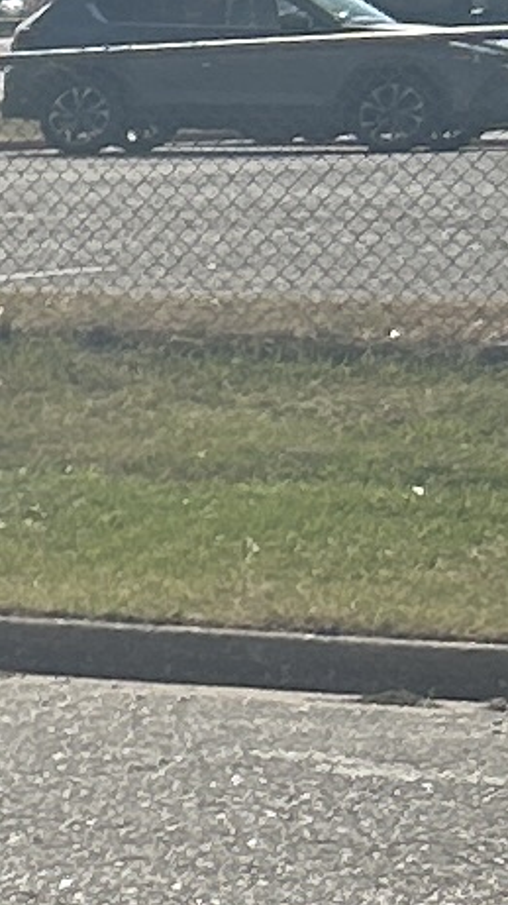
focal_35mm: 248
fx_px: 5944
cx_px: -2701
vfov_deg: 8.5
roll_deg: +1.6
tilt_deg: -12.5
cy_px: 1300
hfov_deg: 3.9
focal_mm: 5.7
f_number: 1.5
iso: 50
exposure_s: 1/5319
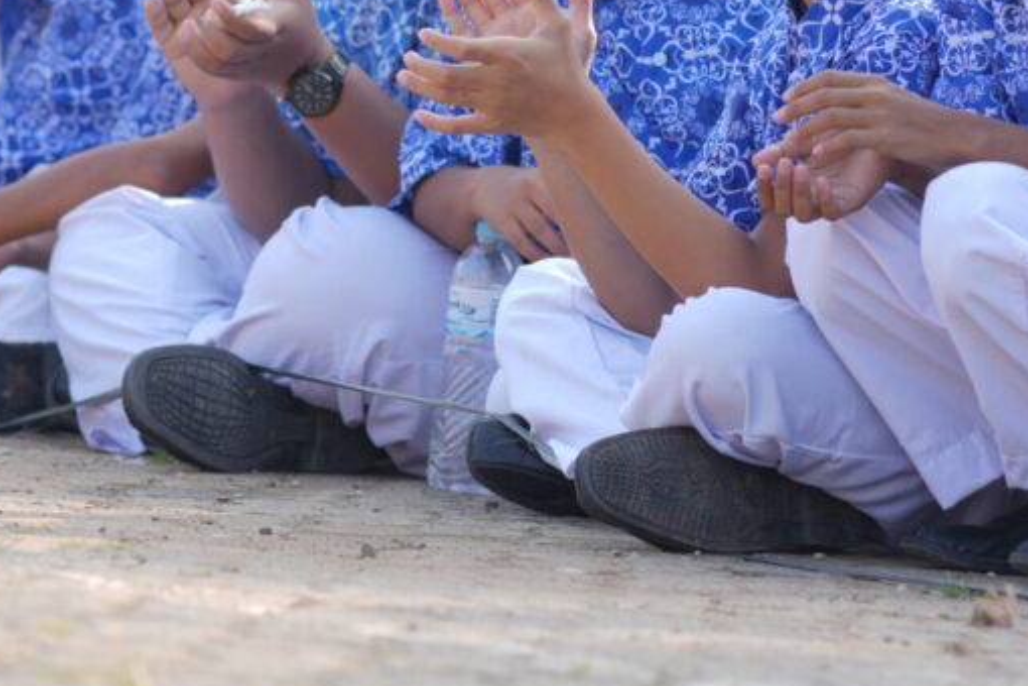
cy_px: 82
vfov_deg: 5.4
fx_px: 7281
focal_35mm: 255
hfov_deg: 8.1
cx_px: 746
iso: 50
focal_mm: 85
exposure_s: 1/320
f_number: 2.8
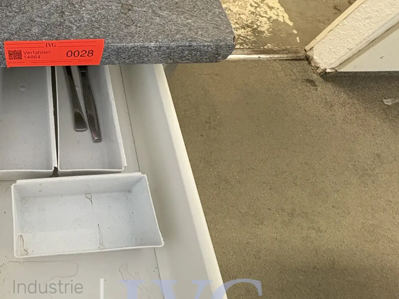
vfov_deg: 50.7
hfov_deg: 56.0
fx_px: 311
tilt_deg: -60.3
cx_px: 36
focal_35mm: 27
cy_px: 108
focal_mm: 2.22
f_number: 2.2
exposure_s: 1/50
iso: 320
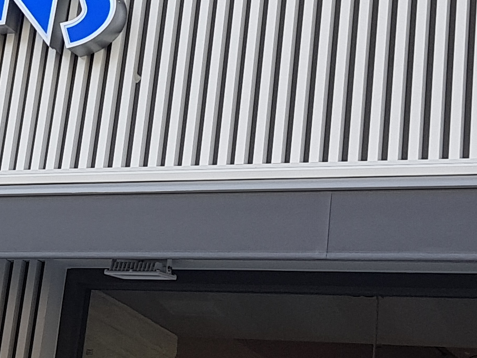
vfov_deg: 12.7
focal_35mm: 116
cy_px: 32
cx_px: -18
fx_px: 1598
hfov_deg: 16.6
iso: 40
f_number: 1.7
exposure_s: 1/439
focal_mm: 4.2
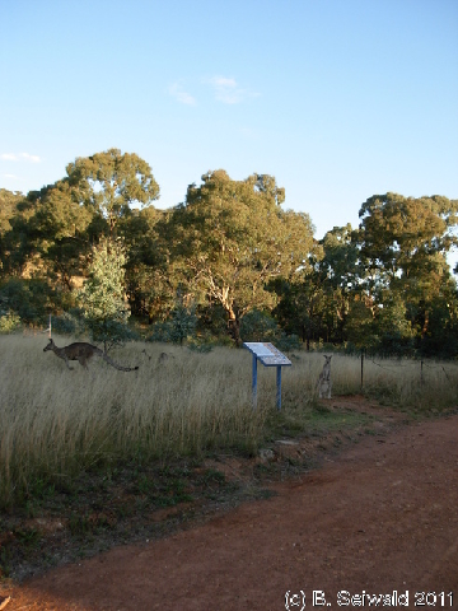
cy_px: 306
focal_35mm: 38
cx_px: 229
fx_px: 670
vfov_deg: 49.0
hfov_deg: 37.7
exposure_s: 1/222
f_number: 2.9
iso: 79
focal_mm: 6.3
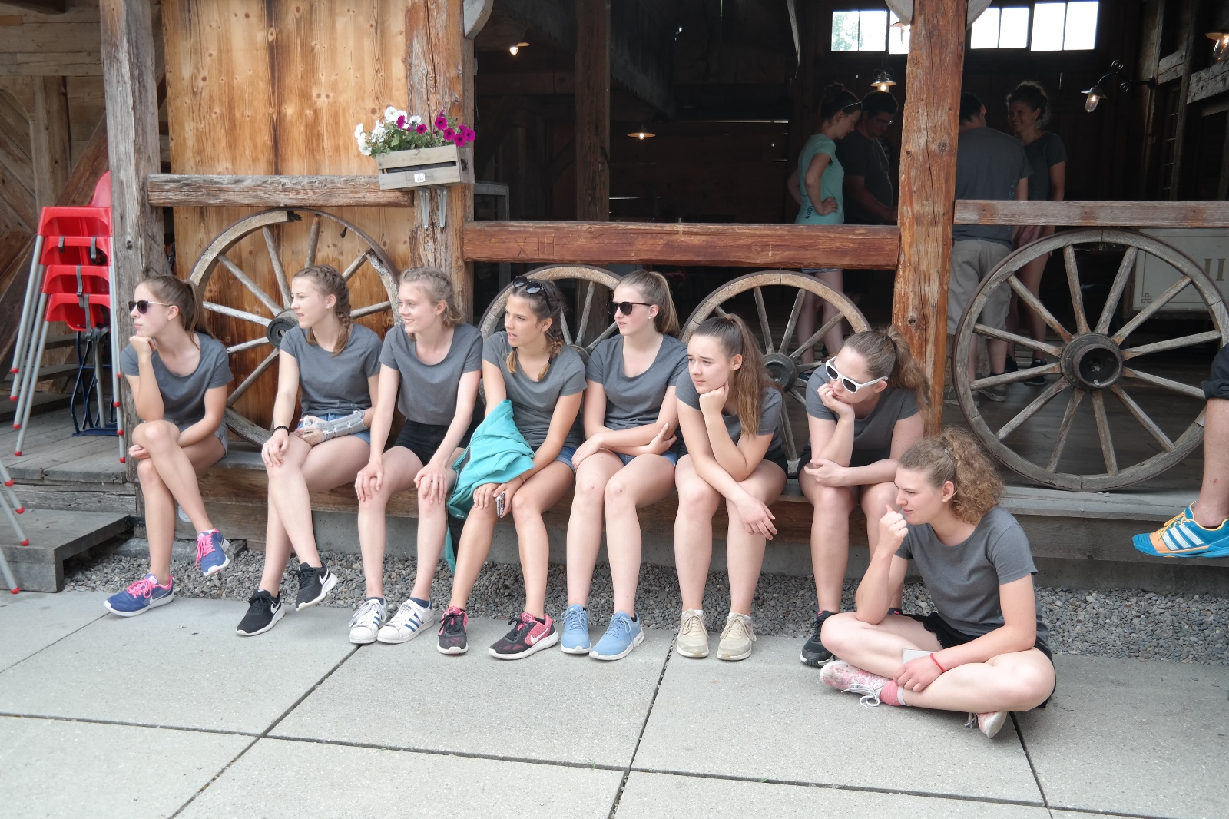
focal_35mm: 33
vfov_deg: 40.0
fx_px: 1126
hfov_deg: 57.2
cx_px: 614
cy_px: 410
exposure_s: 1/100
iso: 100
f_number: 4
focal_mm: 22
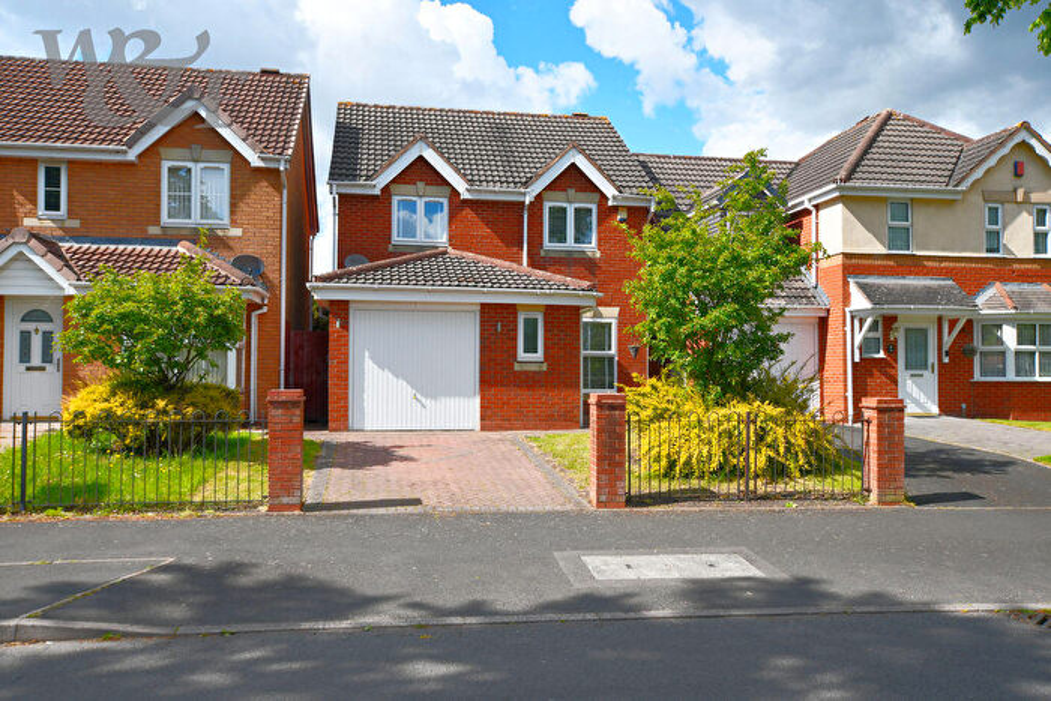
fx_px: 876
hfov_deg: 61.9
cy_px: 350
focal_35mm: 30
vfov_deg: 43.6
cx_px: 526
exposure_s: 1/250
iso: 110
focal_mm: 20
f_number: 8
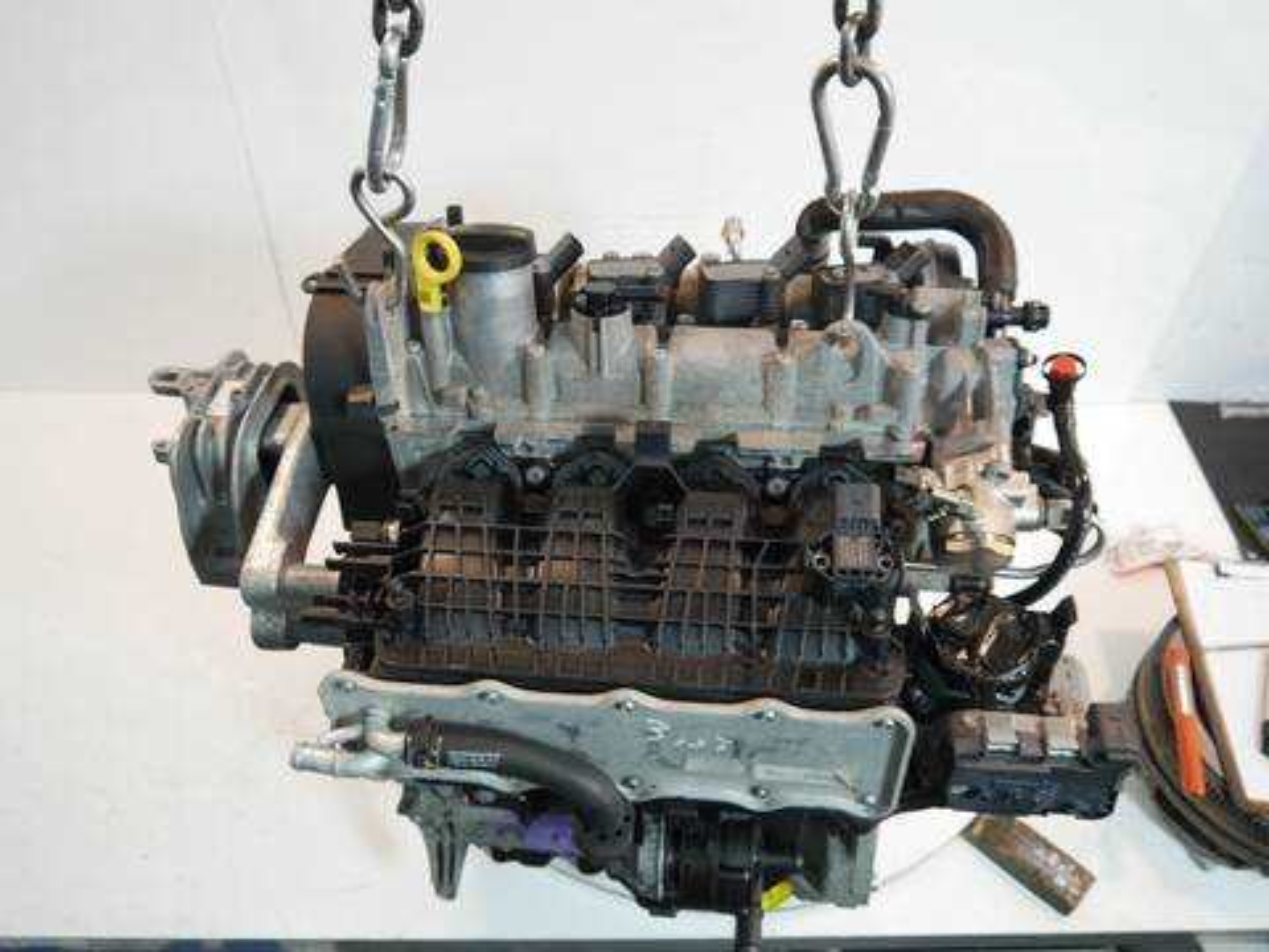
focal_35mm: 28
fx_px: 1026
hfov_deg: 63.4
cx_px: 634
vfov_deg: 49.7
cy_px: 476
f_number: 3.5
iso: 800
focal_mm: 14
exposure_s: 1/125
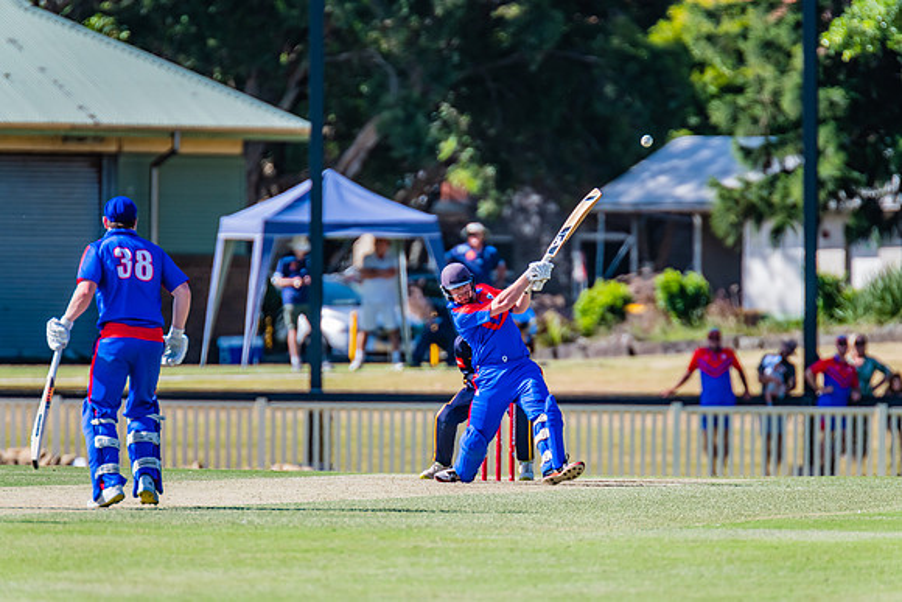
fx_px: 15153
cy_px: 301
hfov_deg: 3.4
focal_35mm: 605
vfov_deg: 2.3
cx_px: 451
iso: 640
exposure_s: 1/2000
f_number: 6.3
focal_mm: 600
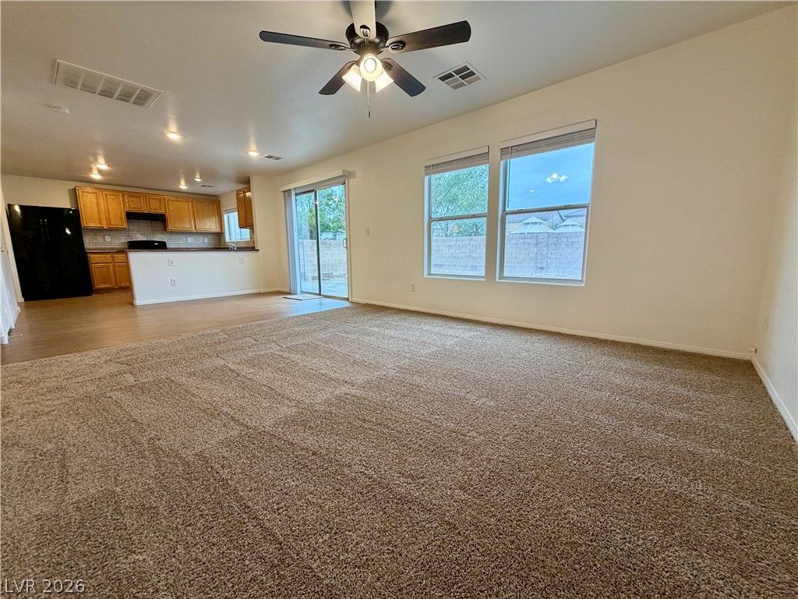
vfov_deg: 85.7
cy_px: 300
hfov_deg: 102.1
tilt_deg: -8.4
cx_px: 399
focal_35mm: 14
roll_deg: +0.7
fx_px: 323
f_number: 2.2
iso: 250
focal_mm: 2.22
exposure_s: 1/120
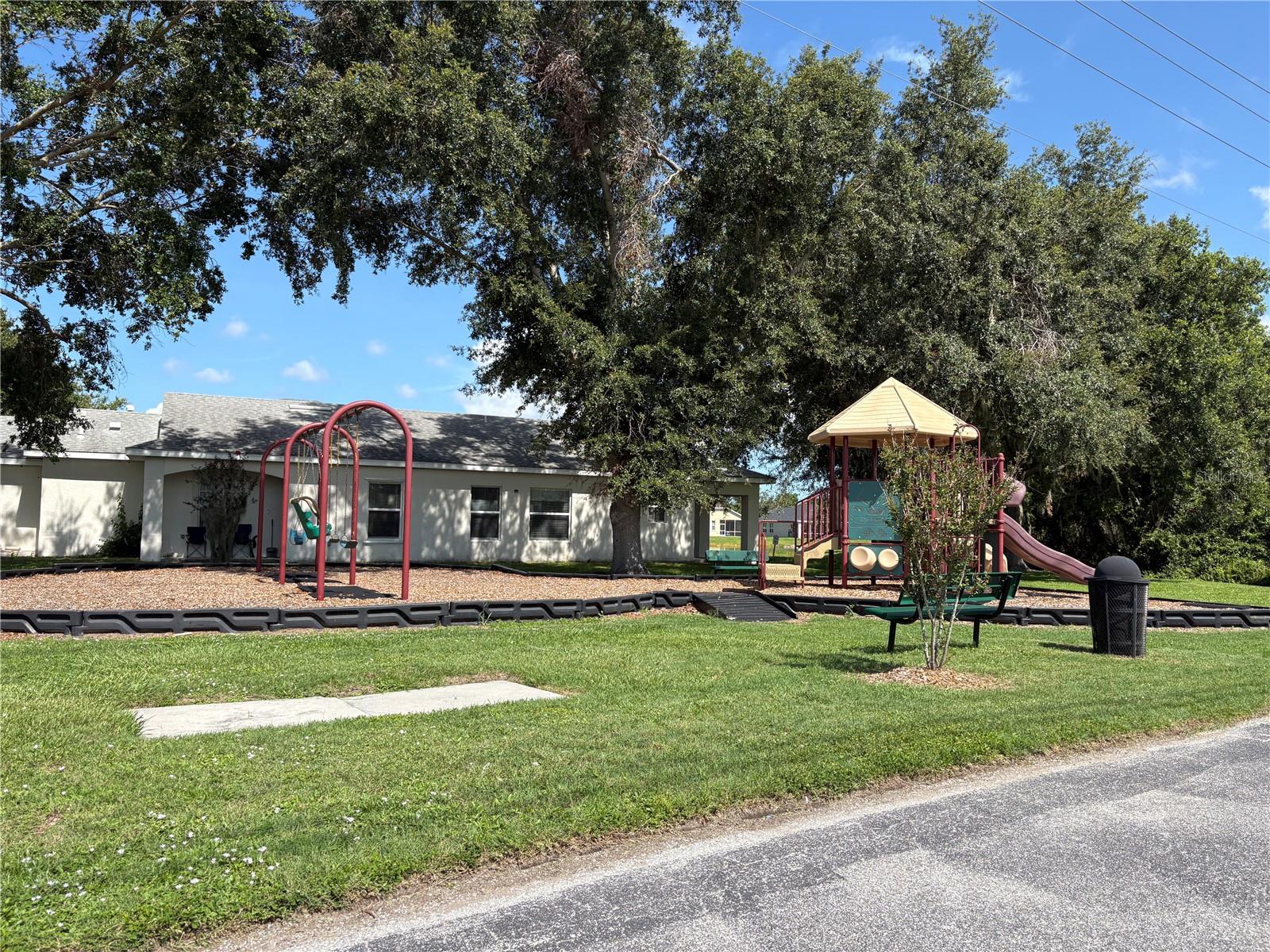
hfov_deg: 67.3
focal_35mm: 26
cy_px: 476
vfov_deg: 53.1
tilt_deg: +2.5
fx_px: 954
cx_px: 635
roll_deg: -0.8
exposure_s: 1/2141
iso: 50
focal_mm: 5.96
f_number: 1.6
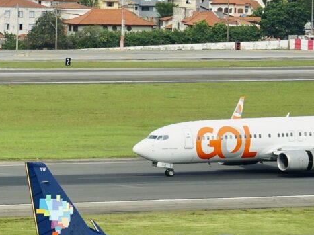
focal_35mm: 249
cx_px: 261
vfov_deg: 6.0
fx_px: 2258
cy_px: 179
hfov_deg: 7.9
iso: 500
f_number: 5
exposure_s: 1/1000
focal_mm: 118
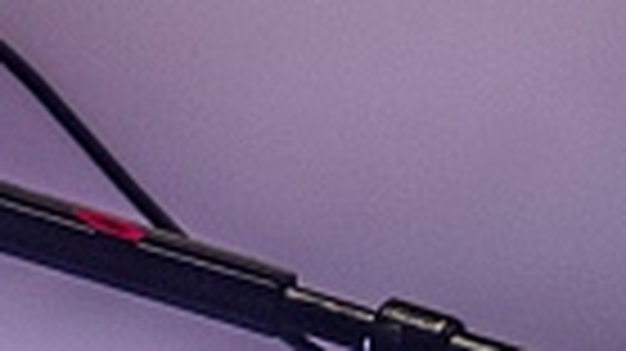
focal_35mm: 816
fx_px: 13537
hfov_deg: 2.6
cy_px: 223
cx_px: -392
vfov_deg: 1.5
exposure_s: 1/100
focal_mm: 150
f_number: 2.8
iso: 1000
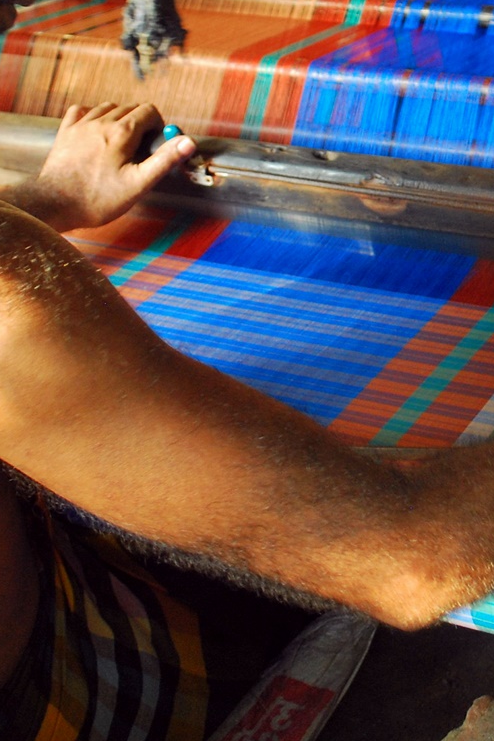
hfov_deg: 18.5
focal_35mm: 73
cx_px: 408
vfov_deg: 27.2
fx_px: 1502
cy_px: 148
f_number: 3.5
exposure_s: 1/20
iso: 400
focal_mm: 18
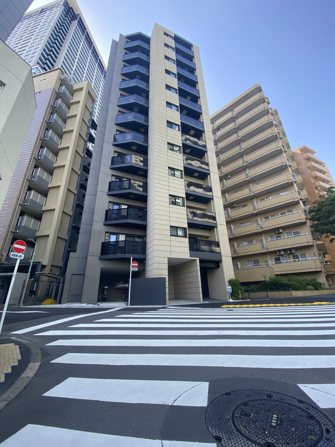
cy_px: 224
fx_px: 168
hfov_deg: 89.9
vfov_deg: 106.2
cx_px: 168
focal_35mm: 13
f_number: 2.4
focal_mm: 1.54
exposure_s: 1/122
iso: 25
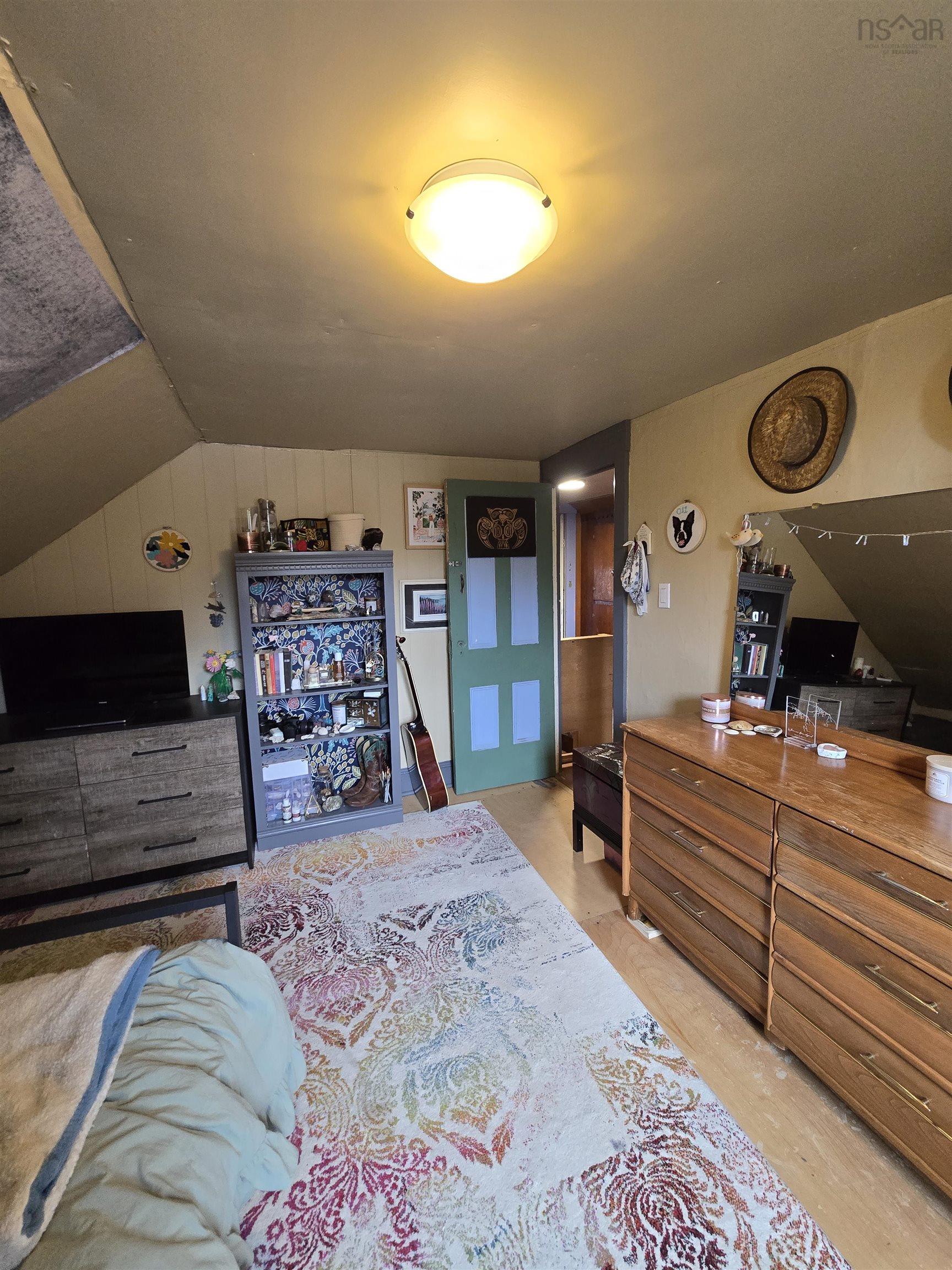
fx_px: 477
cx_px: 476
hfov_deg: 89.9
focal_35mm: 13
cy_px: 635
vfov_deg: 106.2
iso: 500
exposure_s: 1/60
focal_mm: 2.2
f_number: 2.2
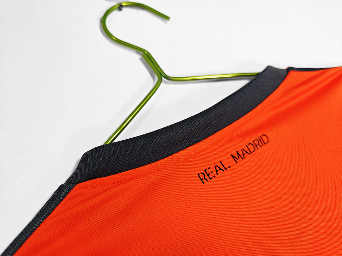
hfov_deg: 73.9
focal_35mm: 23
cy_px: 128
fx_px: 227
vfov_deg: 58.9
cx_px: 171
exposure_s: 1/100
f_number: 1.75
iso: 140
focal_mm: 8.67
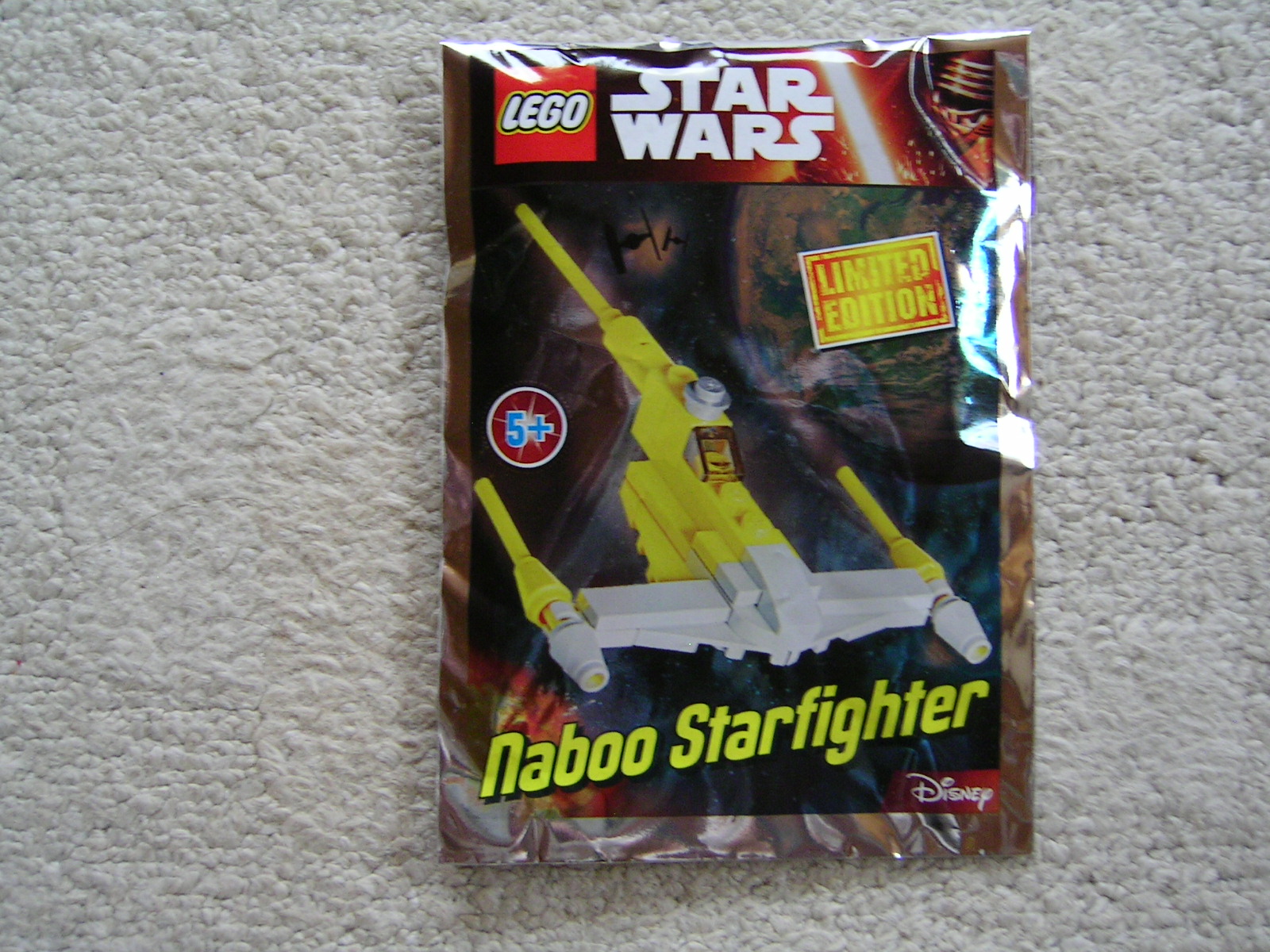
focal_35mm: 36
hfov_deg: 51.4
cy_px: 476
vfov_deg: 39.7
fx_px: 1321
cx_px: 635
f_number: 2.8
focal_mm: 5.6
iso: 100
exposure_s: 1/4.9
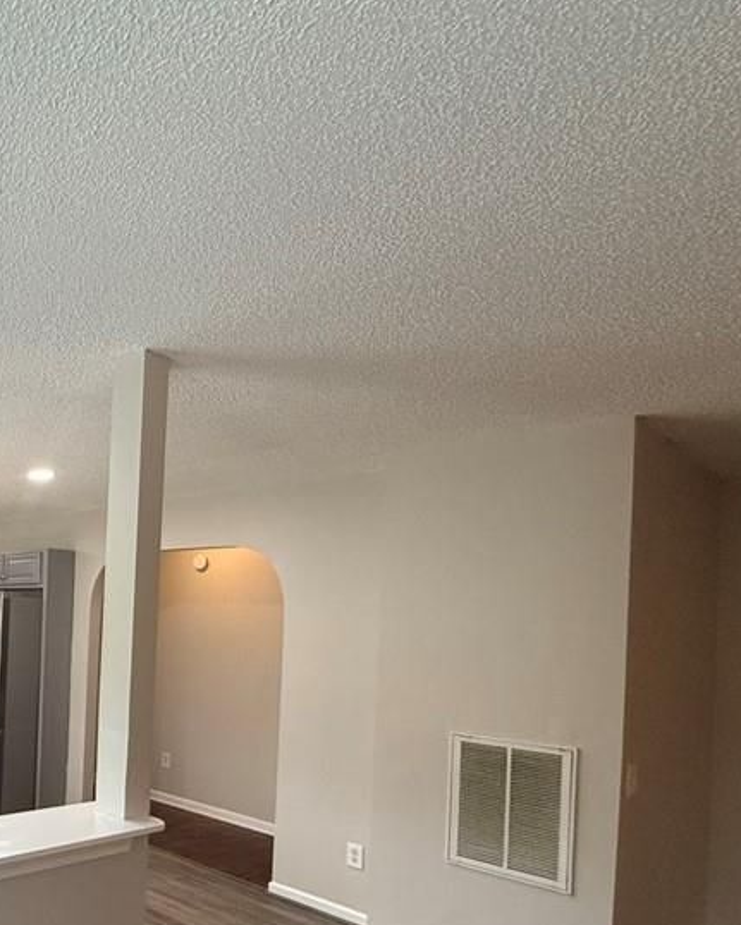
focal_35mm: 26
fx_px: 712
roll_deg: -2.3
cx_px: -67
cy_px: 621
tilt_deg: -0.1
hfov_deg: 43.2
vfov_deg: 64.2
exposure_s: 1/120
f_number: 2.2
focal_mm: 2.22
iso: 250
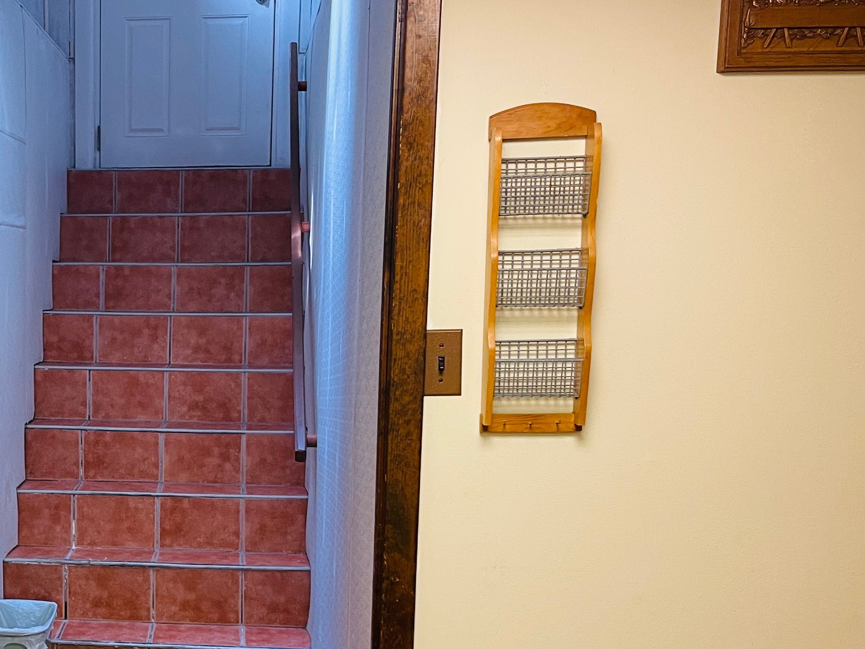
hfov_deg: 37.6
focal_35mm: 47
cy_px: 430
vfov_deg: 30.7
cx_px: 73
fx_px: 1175
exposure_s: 1/60
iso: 125
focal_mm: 5.1
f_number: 1.6
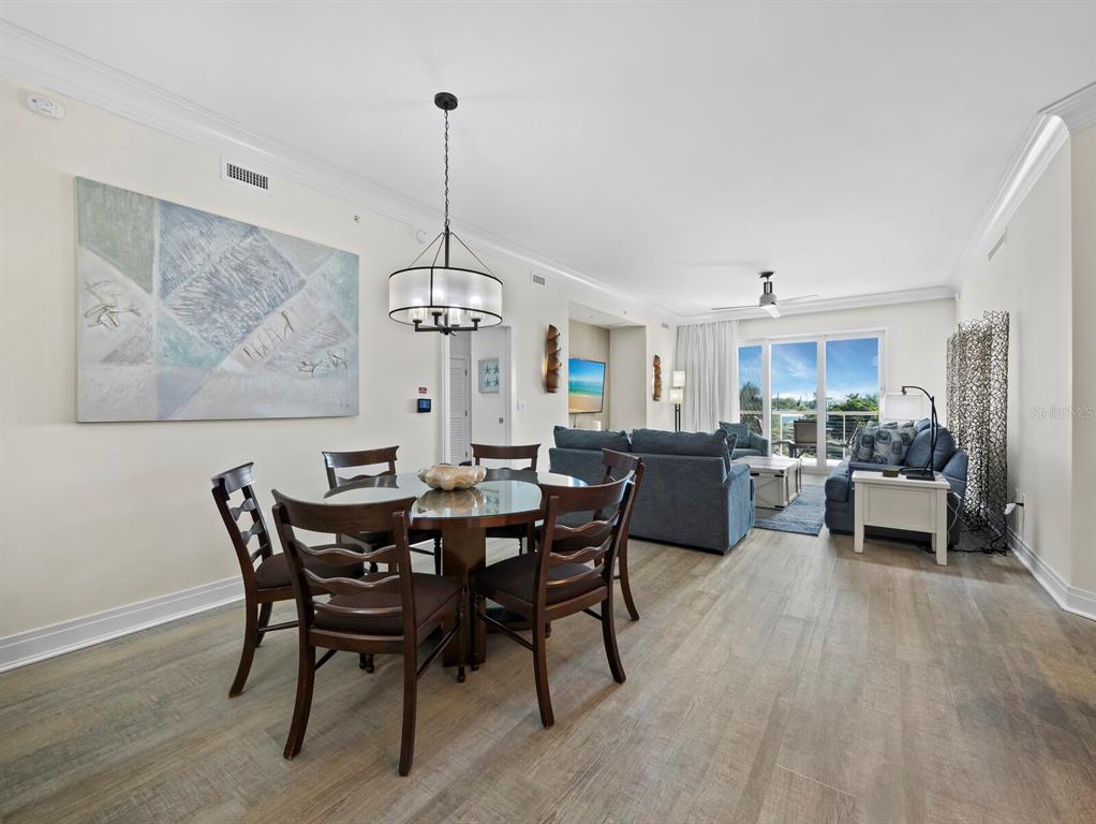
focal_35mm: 14
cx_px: 548
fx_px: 444
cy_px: 412
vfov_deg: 85.7
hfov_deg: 102.0
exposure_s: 1/4
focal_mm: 7
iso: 640
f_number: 9
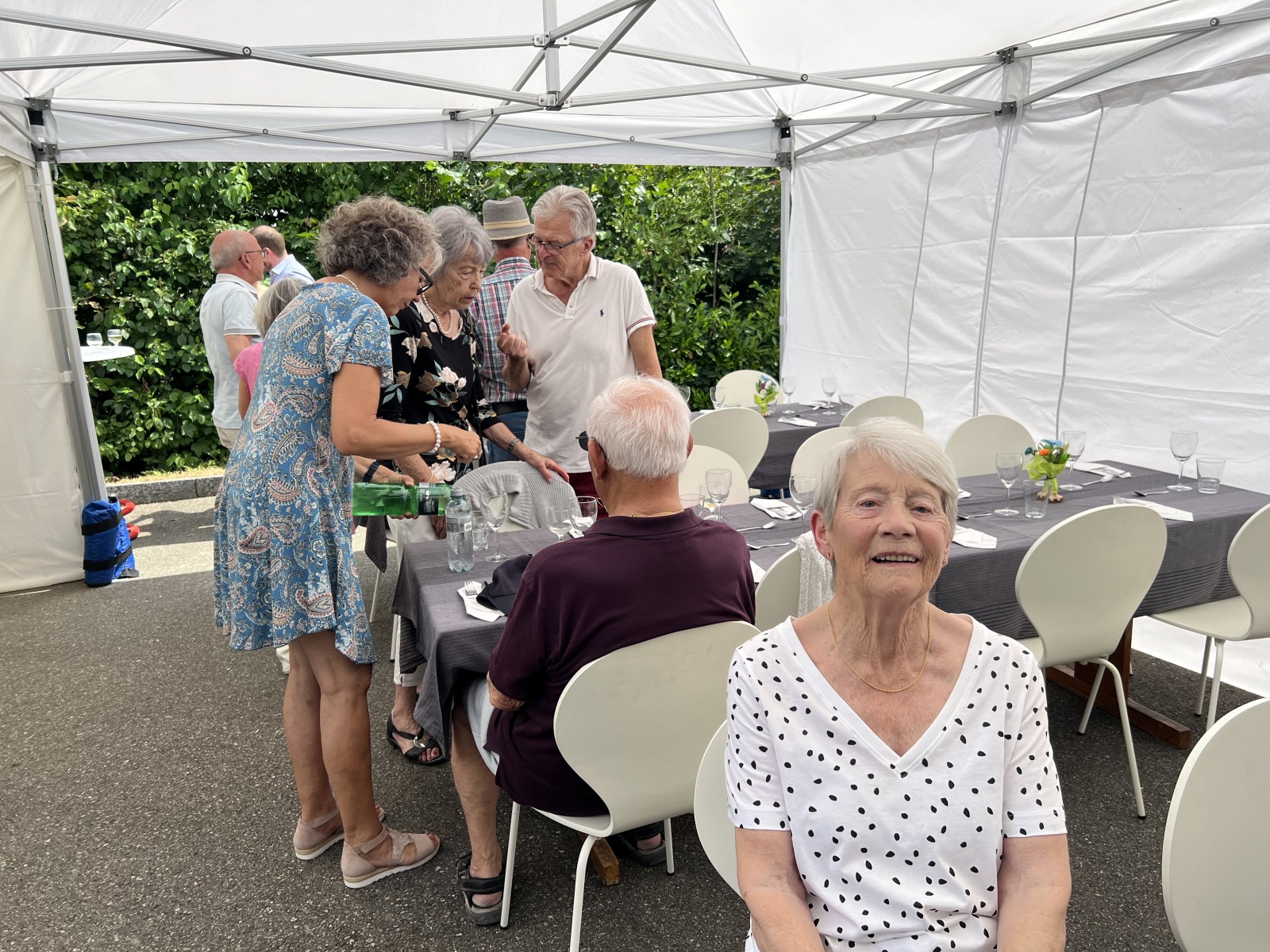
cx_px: 635
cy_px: 476
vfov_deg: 53.1
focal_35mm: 26
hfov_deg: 67.3
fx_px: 954
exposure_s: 1/1808
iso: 50
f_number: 1.5
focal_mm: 5.7
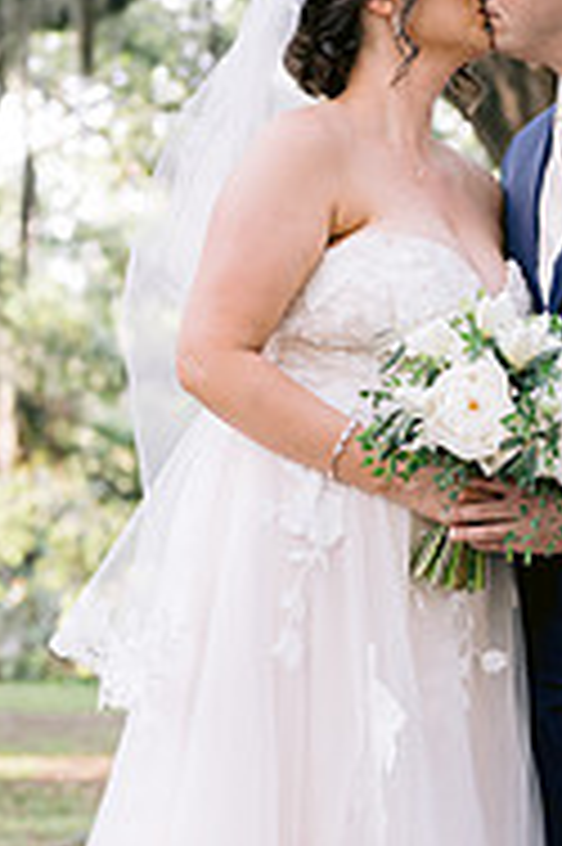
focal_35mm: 120
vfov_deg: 17.0
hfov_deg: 11.3
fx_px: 2815
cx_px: 522
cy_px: 648
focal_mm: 50
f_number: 2.8
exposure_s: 1/320
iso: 400
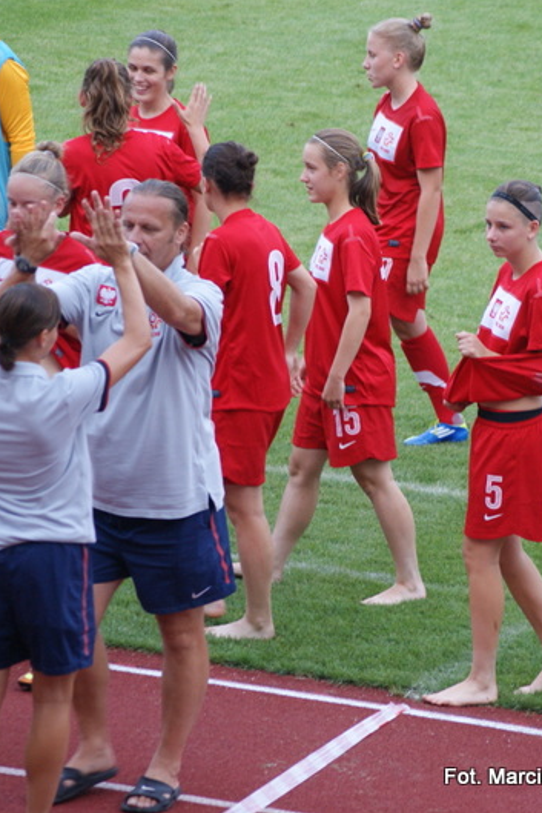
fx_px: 6138
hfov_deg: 5.1
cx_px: 339
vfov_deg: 7.6
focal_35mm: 272
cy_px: 405
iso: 400
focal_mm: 120
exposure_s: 1/100
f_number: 4
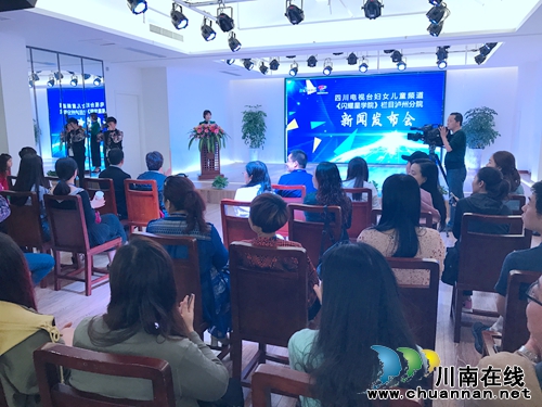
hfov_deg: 63.4
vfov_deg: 49.7
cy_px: 204
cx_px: 271
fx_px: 438
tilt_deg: -7.1
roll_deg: +0.3
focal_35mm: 28
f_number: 1.8
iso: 25
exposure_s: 1/33
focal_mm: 3.99
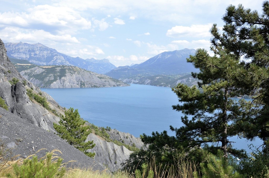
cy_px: 89
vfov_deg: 41.5
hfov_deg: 59.6
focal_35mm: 32
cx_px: 134
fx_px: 235
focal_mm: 21
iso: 1600
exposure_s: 1/800
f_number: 14
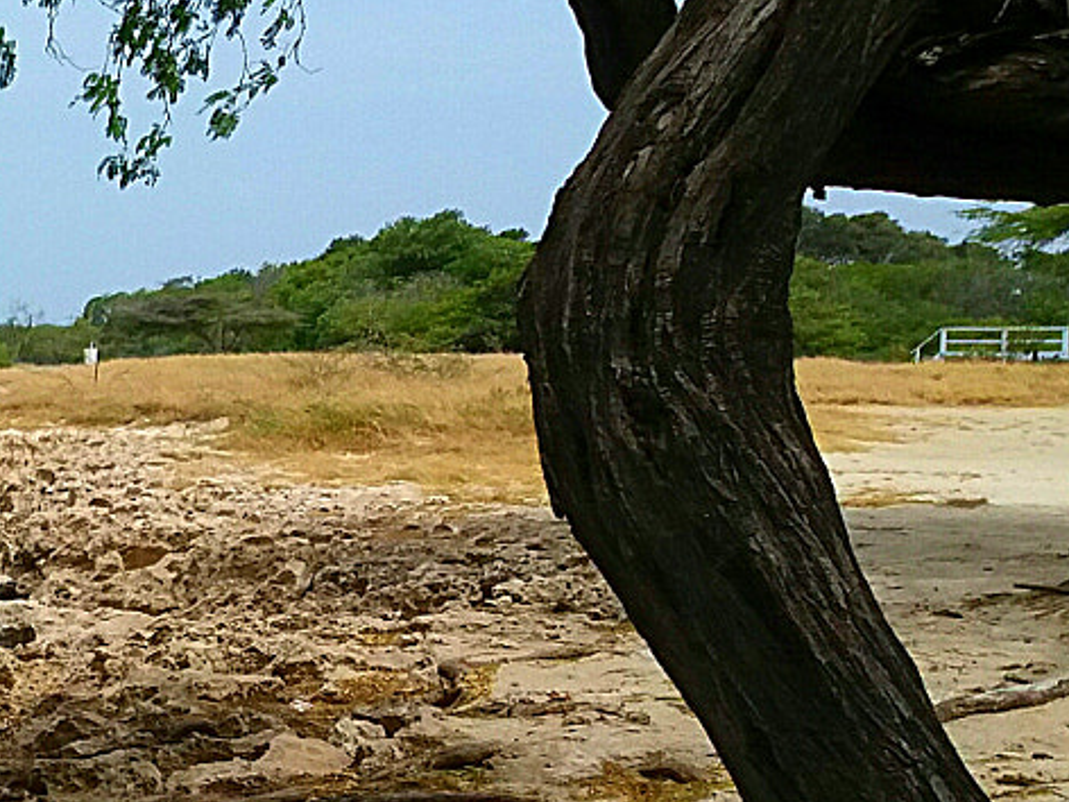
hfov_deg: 17.9
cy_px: 628
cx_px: -650
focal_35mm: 95
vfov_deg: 15.5
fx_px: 2934
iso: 64
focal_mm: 3.7
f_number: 1.9
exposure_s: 1/2532
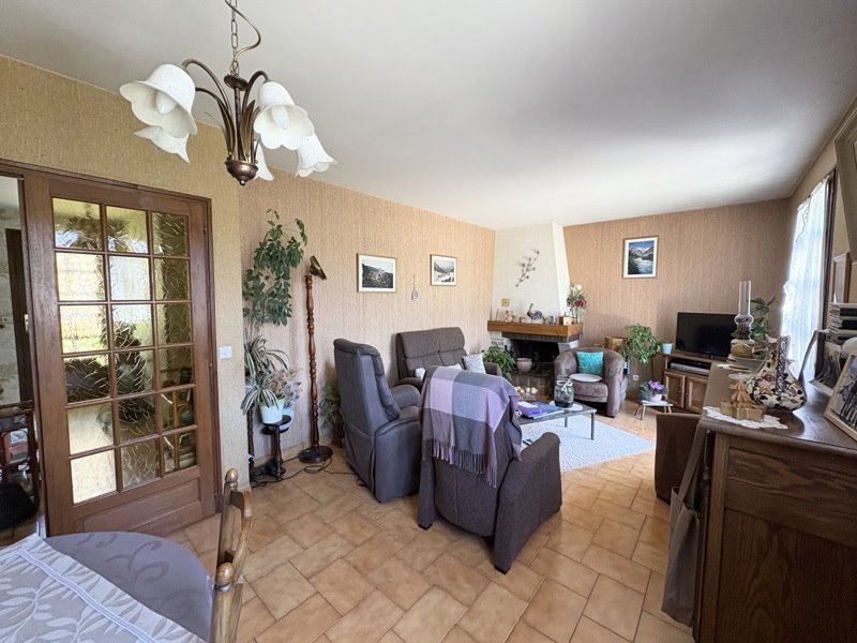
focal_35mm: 14
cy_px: 322
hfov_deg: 102.1
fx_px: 347
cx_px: 428
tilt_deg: -3.8
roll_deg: -0.2
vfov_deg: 85.7
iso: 250
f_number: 2.2
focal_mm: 2.22
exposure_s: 1/60
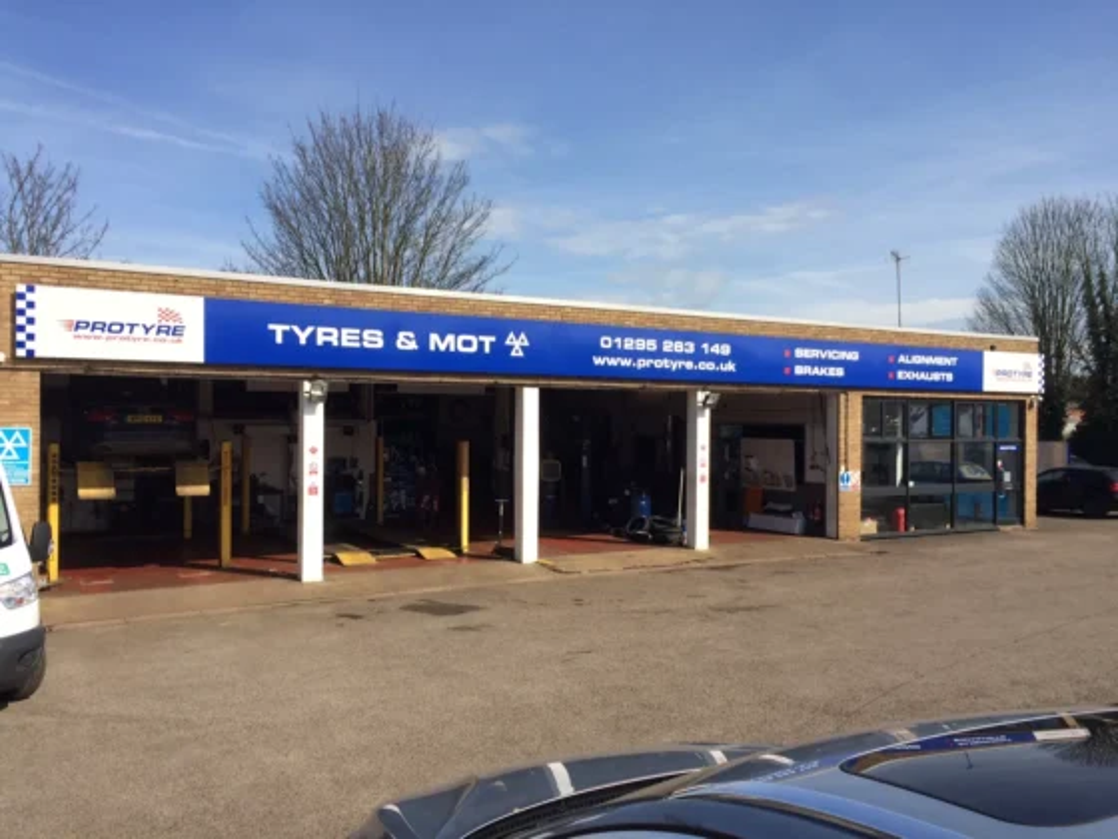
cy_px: 420
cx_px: 559
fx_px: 937
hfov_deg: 61.7
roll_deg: -1.3
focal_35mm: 29
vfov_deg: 48.2
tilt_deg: -1.1
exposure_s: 1/2283
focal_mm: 4.15
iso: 32
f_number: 2.2
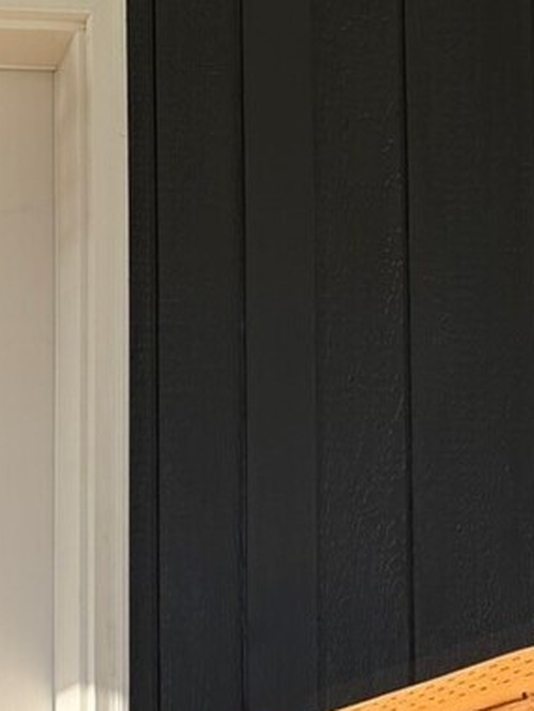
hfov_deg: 15.1
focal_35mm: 91
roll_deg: +0.0
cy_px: 883
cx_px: -259
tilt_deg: +2.5
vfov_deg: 20.0
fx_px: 1872
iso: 80
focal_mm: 6.76
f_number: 1.78
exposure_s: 1/1727
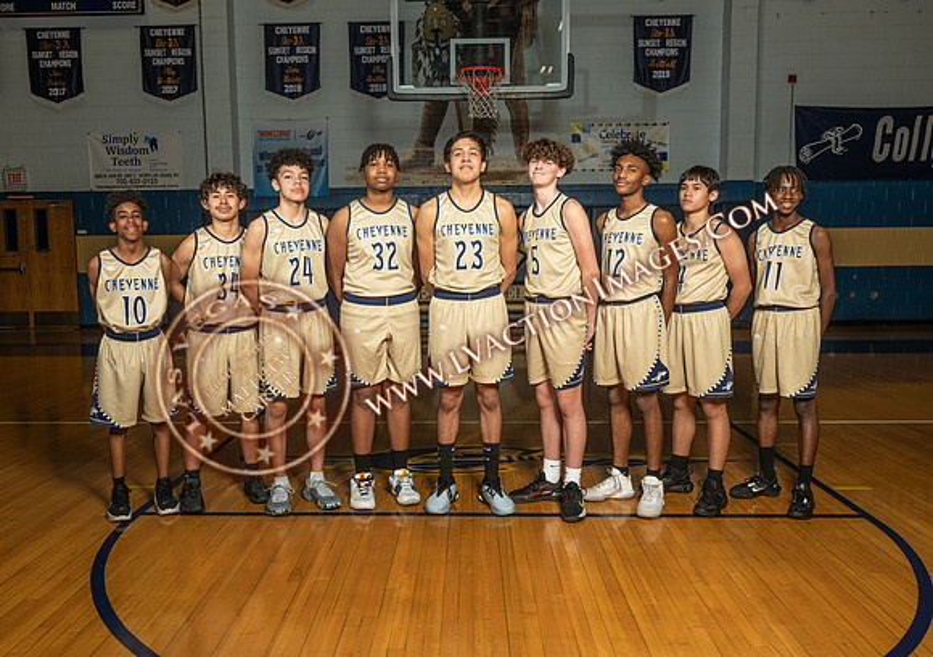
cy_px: 329
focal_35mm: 31
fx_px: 812
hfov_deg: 59.7
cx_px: 434
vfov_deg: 44.0
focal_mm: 29
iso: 125
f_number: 7.1
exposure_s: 1/125
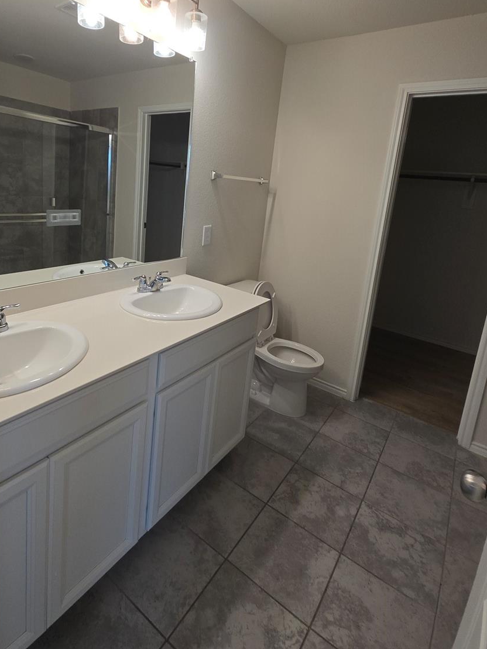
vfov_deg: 86.2
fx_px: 338
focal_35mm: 18
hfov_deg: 71.0
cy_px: 247
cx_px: 199
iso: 80
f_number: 2.2
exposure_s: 1/120
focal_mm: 2.2
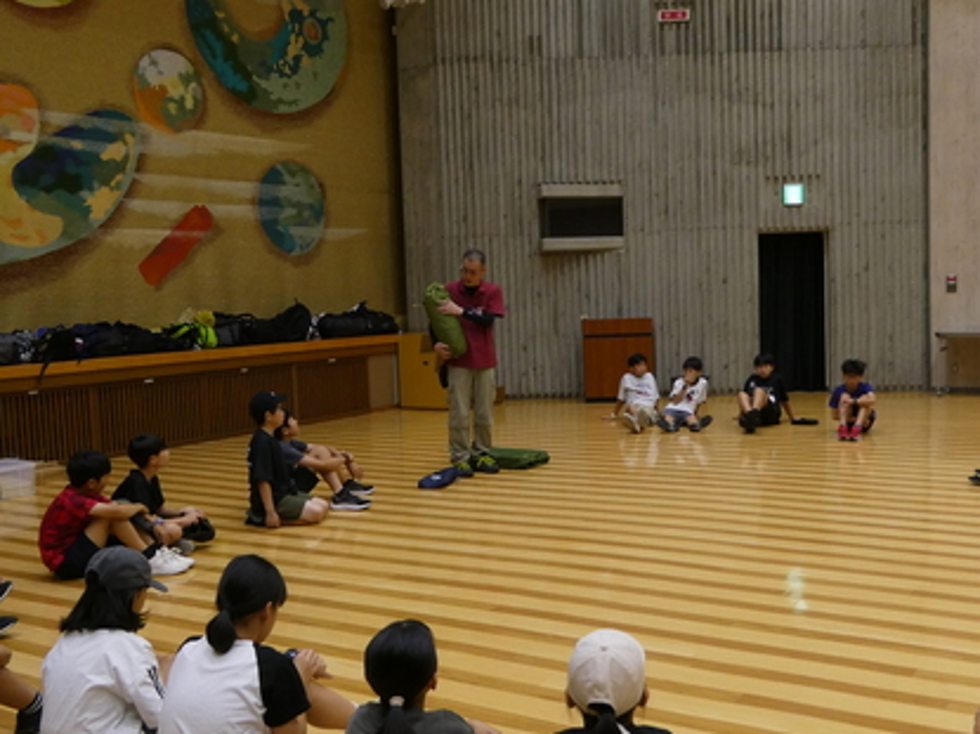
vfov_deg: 38.6
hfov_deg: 50.0
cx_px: 564
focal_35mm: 37
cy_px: 375
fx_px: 1047
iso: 160
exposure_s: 1/60
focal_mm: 4.3
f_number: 3.3
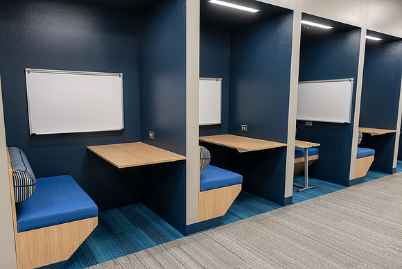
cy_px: 139
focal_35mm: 26
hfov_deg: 70.1
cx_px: 193
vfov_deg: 50.3
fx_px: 286
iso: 1250
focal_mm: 24
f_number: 5
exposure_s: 1/80
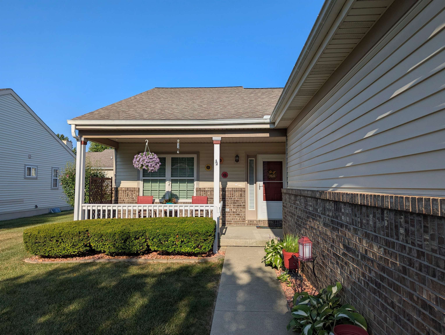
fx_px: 309
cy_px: 168
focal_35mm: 24
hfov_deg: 71.5
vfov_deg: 56.9
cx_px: 222
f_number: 1.85
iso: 46
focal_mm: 6.81
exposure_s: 1/3236
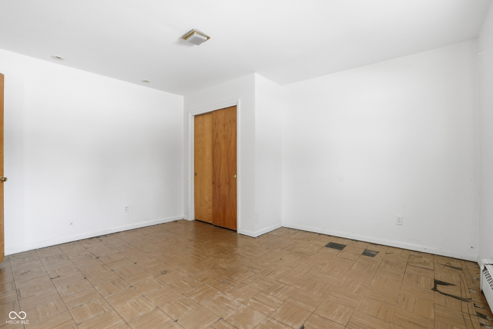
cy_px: 164
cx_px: 246
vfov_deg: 73.7
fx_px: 219
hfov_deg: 96.7
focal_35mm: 16
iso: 250
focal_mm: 16
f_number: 8
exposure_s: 1/30
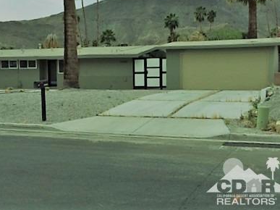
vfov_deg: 41.7
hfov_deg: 54.0
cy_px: 89
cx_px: 135
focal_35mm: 34
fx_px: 275
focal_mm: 4.15
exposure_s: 1/2083
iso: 32
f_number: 2.2
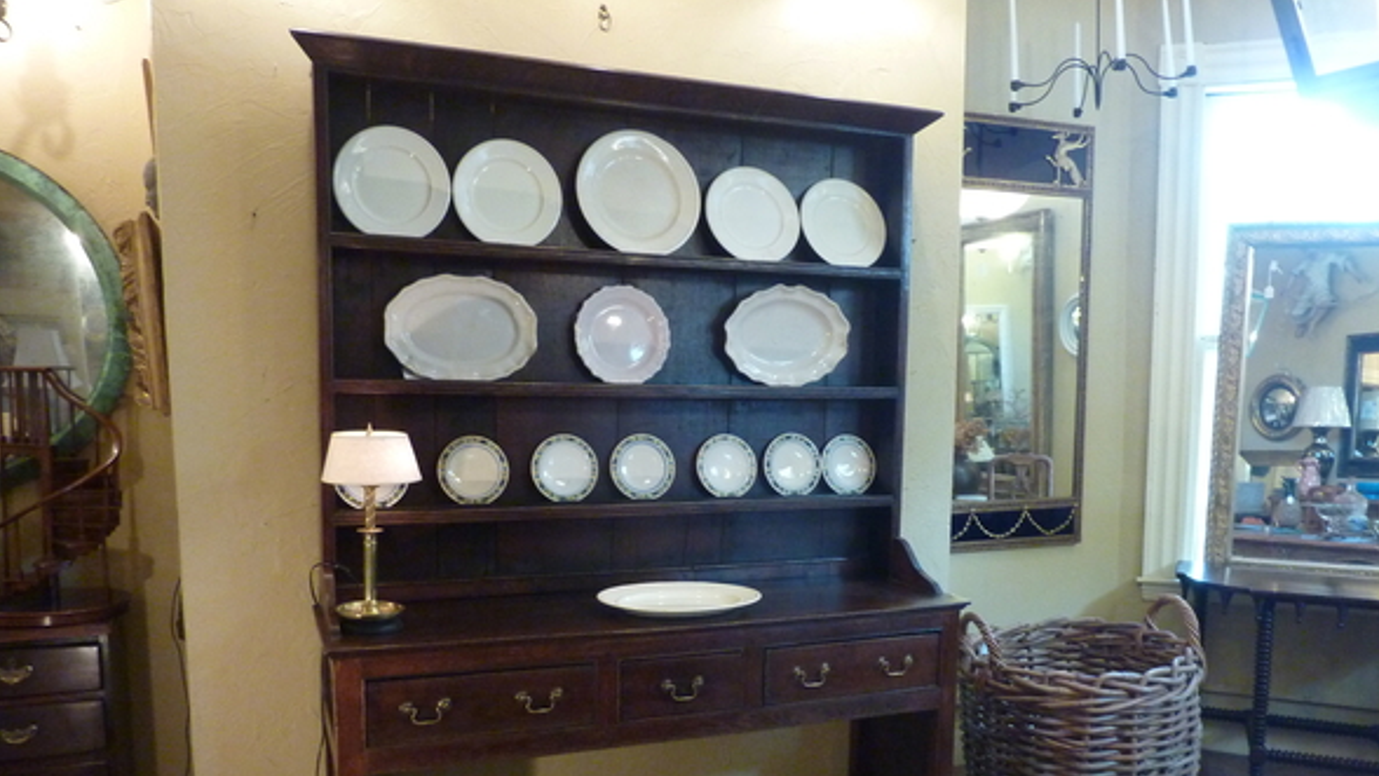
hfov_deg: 64.3
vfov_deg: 38.5
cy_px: 523
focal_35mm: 30
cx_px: 701
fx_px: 1097
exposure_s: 1/20
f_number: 3.3
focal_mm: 4.4
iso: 400
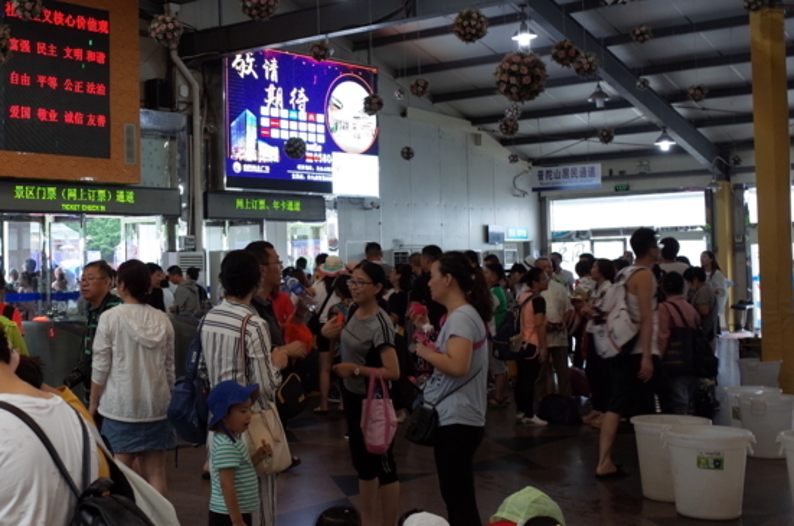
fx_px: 1145
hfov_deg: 37.0
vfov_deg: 25.9
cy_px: 232
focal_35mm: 52
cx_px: 167
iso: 250
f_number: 2.8
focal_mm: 18.3
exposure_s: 1/40
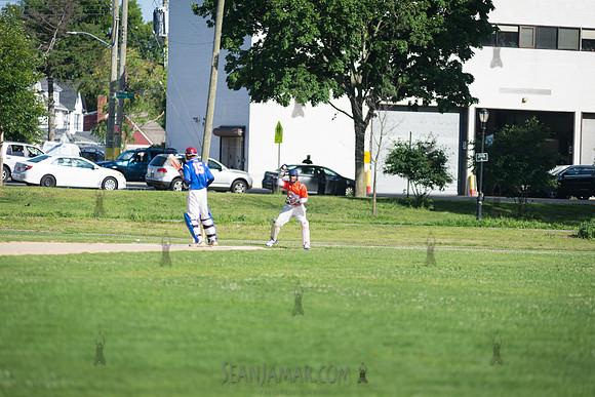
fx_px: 3306
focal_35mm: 200
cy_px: 198
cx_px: 298
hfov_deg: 10.3
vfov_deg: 6.9
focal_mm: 200
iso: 200
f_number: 2.8
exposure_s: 1/2500
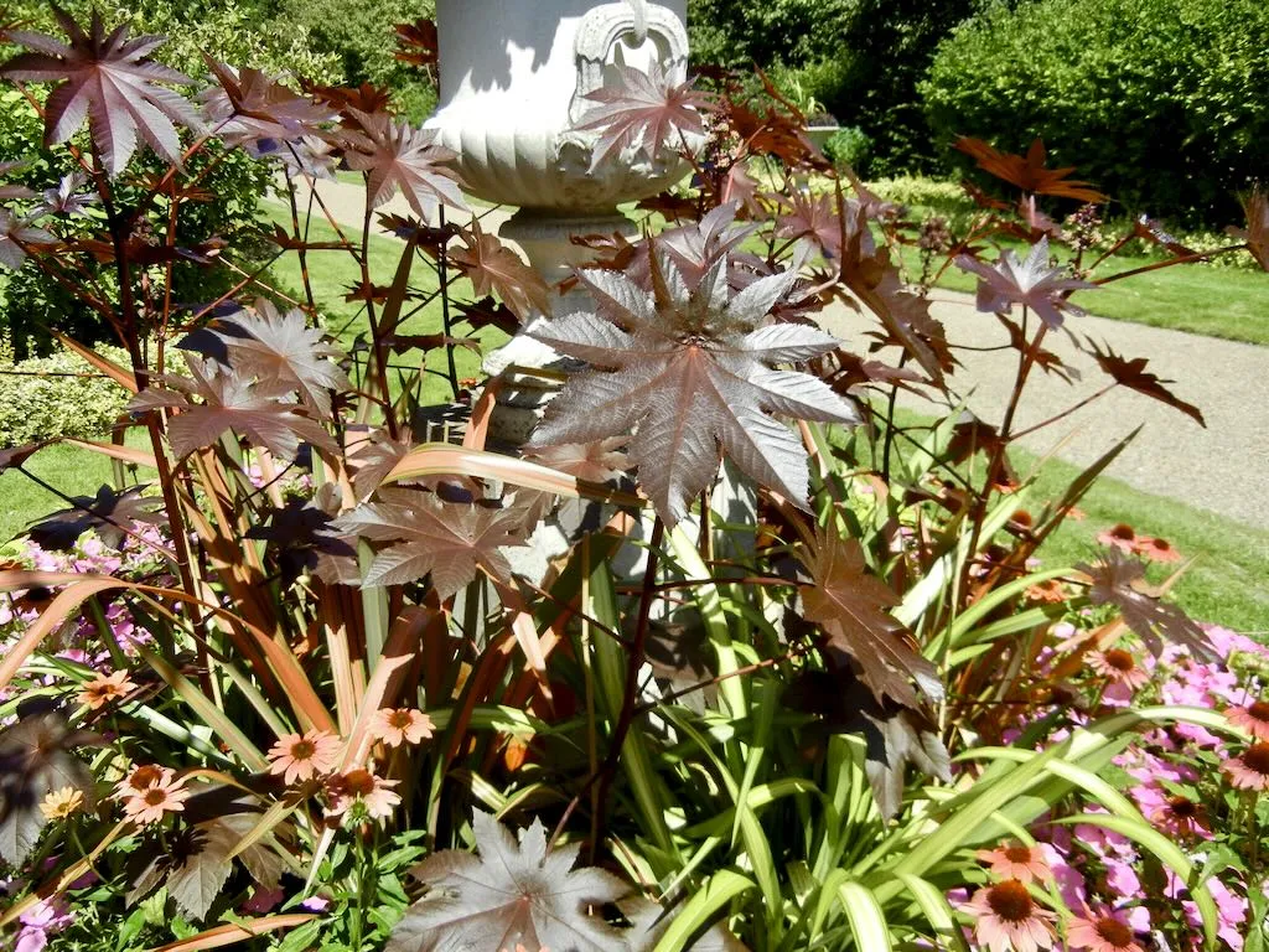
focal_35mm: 30
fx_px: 1100
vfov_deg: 46.8
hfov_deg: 60.0
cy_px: 476
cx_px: 634
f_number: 3.5
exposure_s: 1/910
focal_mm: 5.4
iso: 160
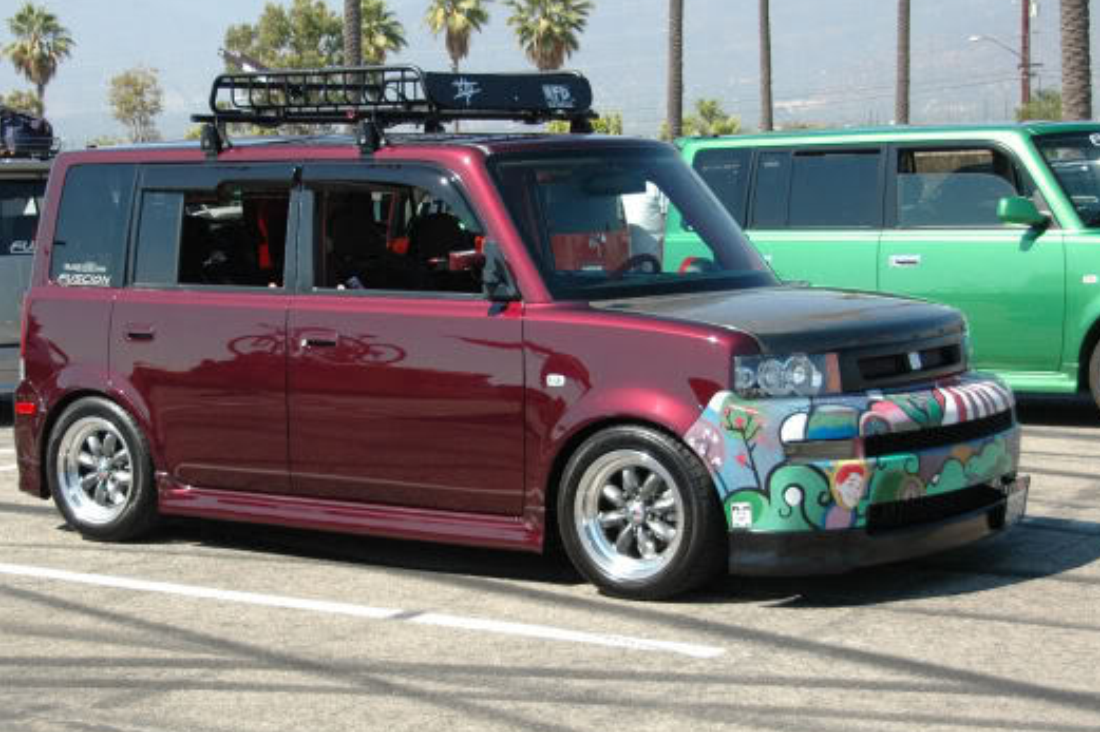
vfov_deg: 18.7
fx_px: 2220
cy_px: 388
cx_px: 439
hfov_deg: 27.8
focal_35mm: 73
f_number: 4.5
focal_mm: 35
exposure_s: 1/800
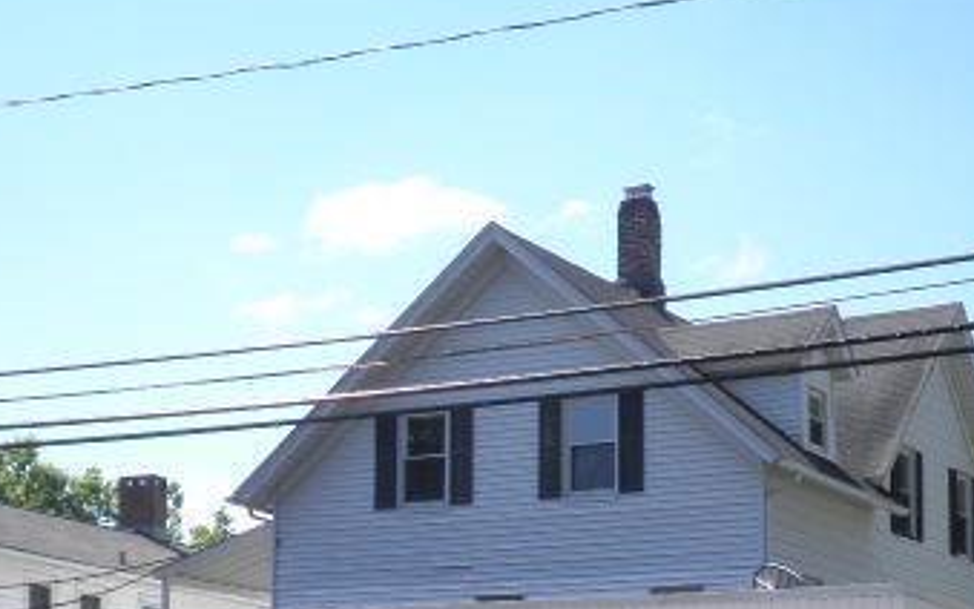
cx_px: 460
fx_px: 2283
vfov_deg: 14.9
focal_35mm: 86
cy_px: 646
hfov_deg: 24.1
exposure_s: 1/500
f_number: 3.4
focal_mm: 7.6
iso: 64
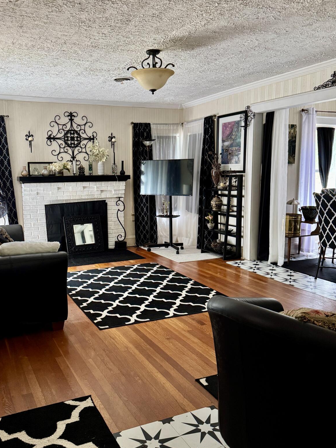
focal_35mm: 31
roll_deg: +2.2
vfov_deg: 58.4
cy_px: 223
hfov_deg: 45.2
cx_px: 131
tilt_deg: -6.7
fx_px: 401
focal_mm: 6.76
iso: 500
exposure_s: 1/60
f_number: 1.78
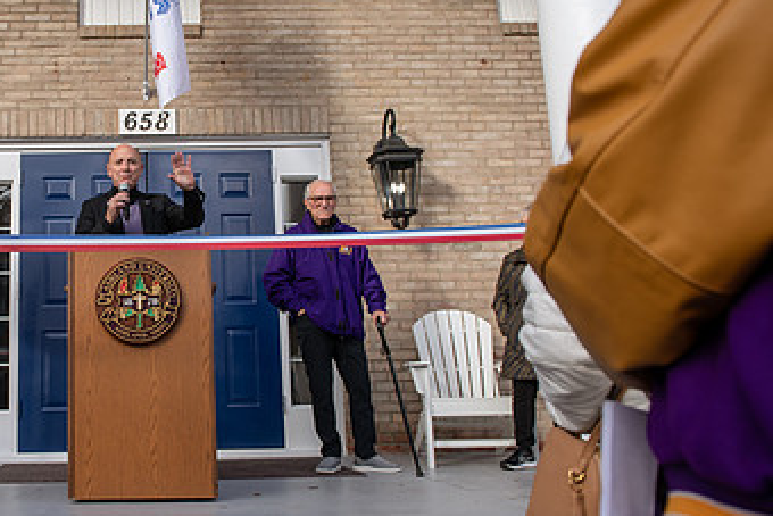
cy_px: 231
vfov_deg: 32.6
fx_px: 881
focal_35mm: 41
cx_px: 141
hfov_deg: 44.8
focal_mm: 24
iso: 125
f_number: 4
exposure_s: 1/320
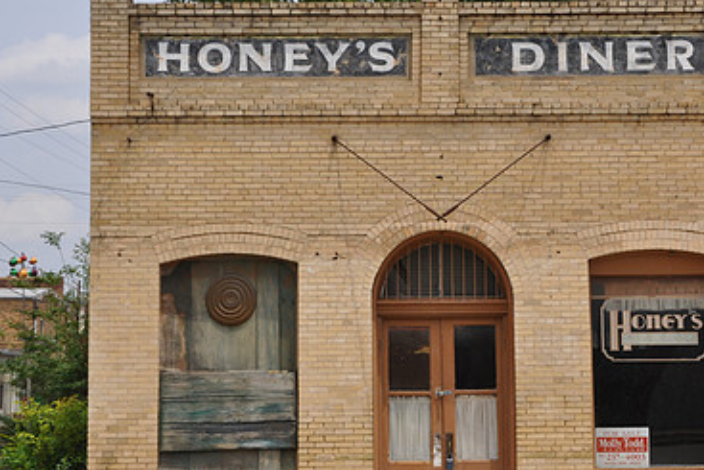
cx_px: 430
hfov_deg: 28.4
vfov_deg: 19.2
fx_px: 1389
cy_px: 248
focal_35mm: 71
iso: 200
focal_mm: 30
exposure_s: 1/250
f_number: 8
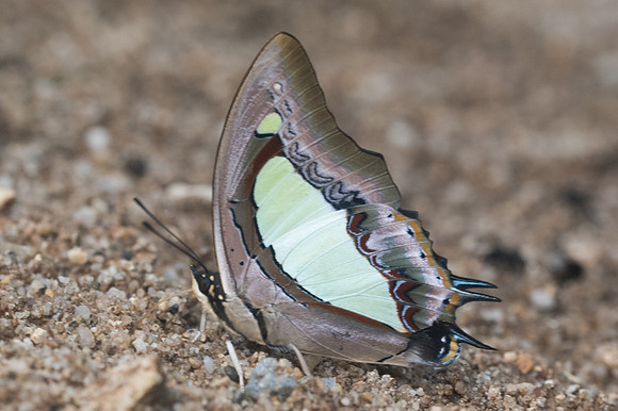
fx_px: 6310
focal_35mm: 368
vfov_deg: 3.7
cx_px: 320
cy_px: 246
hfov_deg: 5.6
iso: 1000
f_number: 9
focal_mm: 150
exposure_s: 1/320
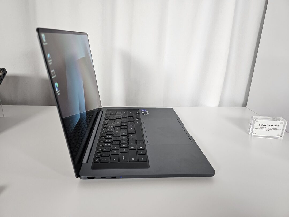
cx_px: 144
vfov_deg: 58.9
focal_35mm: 23
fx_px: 192
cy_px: 108
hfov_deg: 73.9
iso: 160
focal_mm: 6.3
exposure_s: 1/180
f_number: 1.7
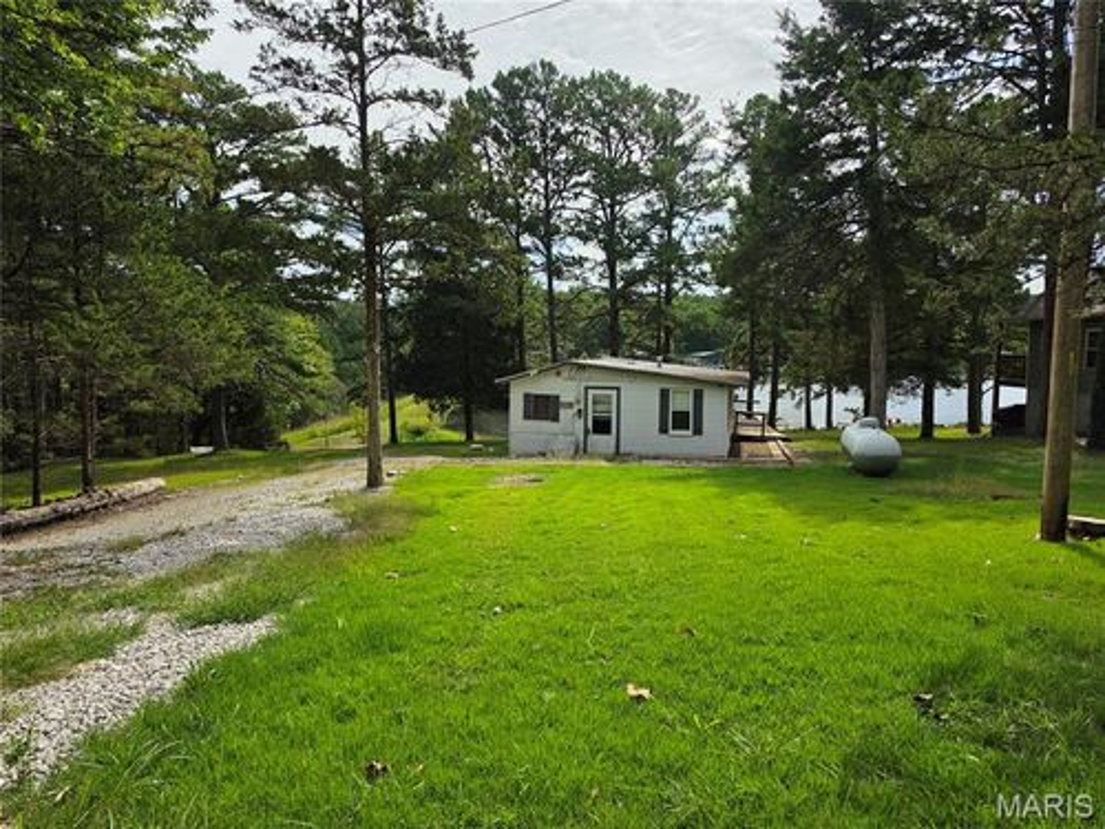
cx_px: 552
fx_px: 734
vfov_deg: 58.9
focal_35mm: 23
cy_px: 414
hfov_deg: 73.9
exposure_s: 1/7939
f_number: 1.4
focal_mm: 6.5
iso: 32
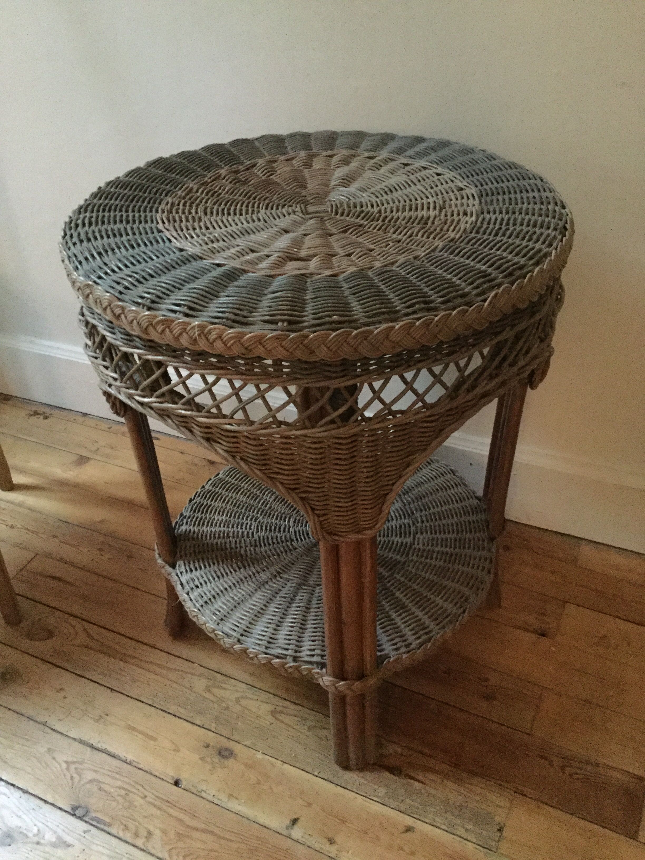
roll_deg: +1.6
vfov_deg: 58.4
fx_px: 770
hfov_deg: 45.4
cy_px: 430
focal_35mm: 31
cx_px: 322
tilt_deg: -36.9
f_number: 2.4
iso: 640
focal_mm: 3.3
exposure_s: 1/17
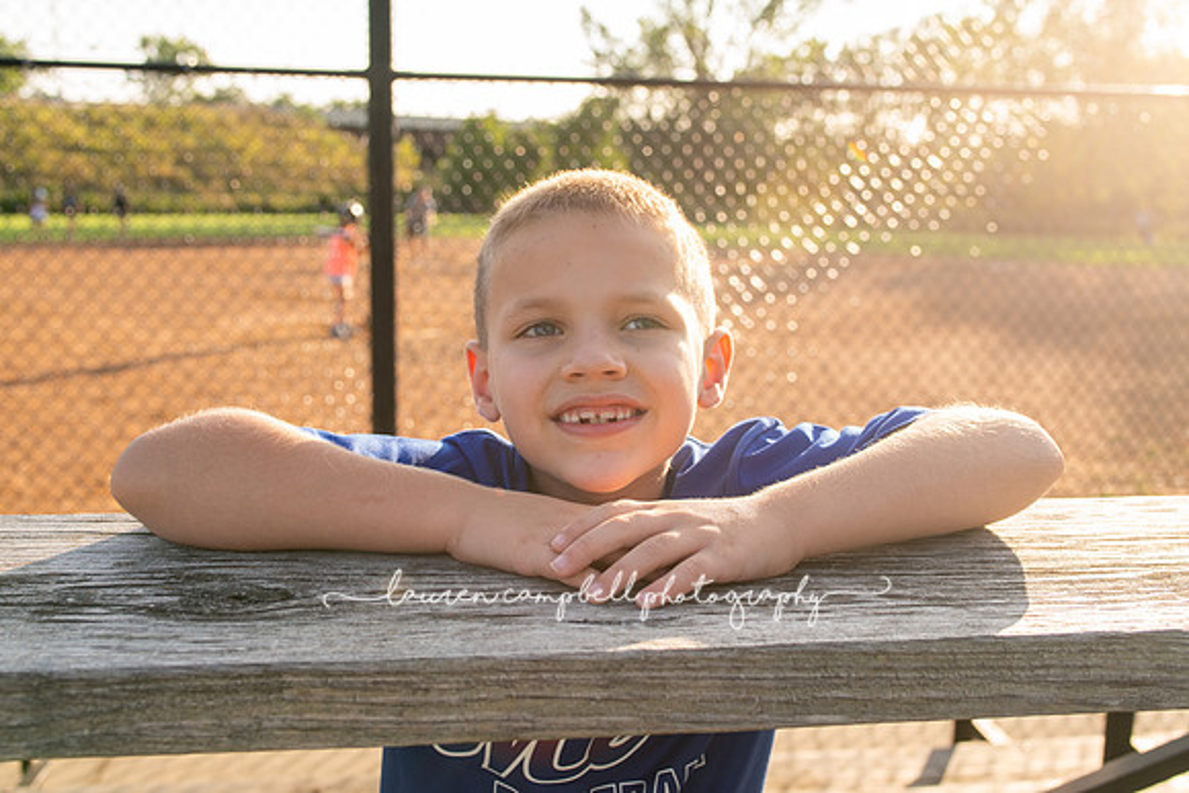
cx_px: 594
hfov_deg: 54.4
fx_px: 1156
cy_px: 396
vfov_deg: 37.9
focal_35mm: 35
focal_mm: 35
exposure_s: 1/250
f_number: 6.3
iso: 400
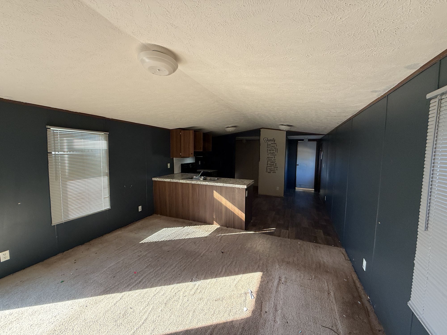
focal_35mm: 14
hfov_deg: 102.1
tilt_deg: -5.6
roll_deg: -0.2
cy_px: 168
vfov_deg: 85.7
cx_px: 224
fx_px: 181
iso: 160
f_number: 2.2
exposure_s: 1/121
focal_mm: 2.22
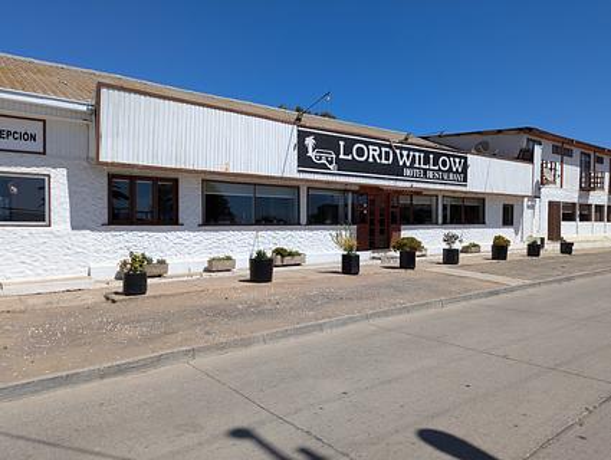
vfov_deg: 56.9
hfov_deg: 71.5
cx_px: 306
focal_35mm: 24
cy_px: 230
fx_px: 424
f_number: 1.85
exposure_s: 1/3333
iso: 47
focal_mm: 6.81
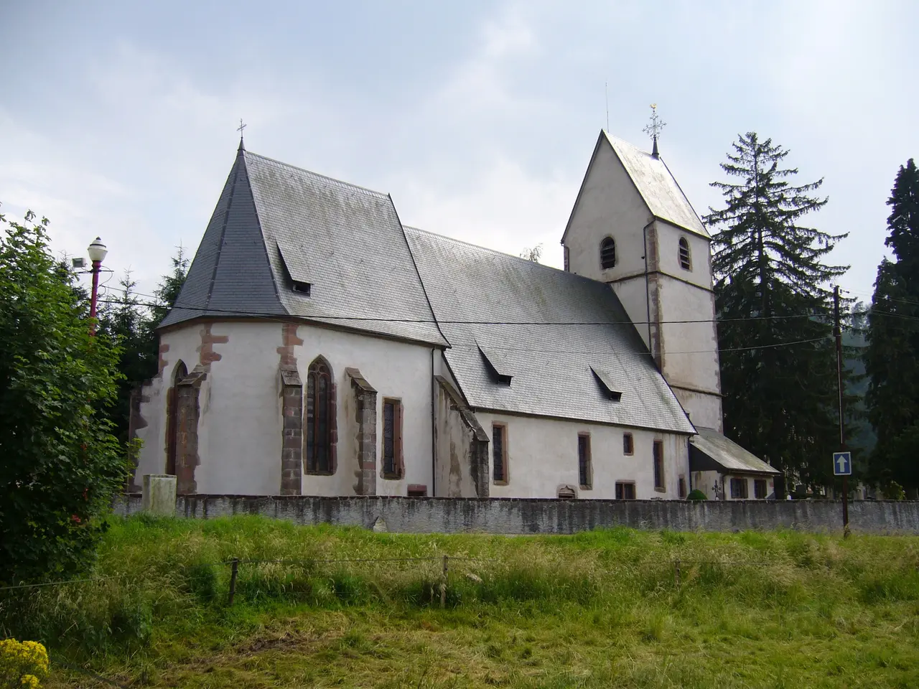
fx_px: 929
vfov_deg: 40.7
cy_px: 344
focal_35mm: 35
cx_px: 460
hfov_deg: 52.6
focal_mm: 5.8
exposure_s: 1/400
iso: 80
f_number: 2.8
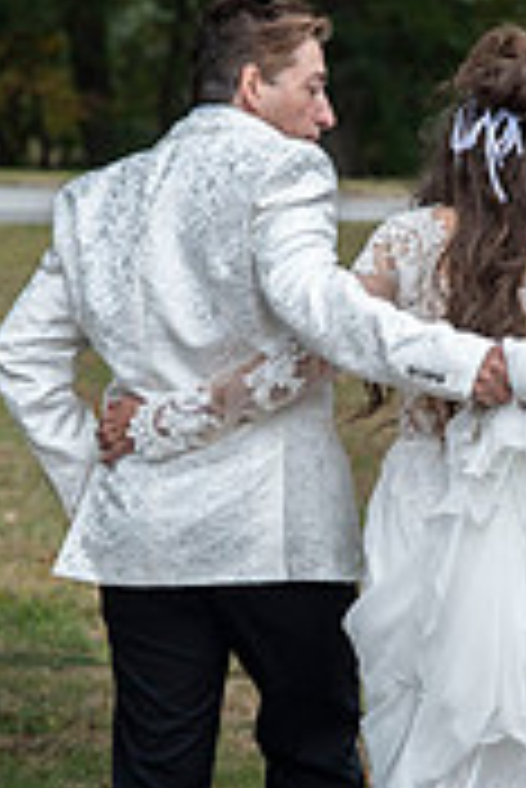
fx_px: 6736
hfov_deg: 4.5
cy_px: 459
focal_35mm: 308
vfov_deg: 6.7
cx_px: 400
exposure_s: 1/200
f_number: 5
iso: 160
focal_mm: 120
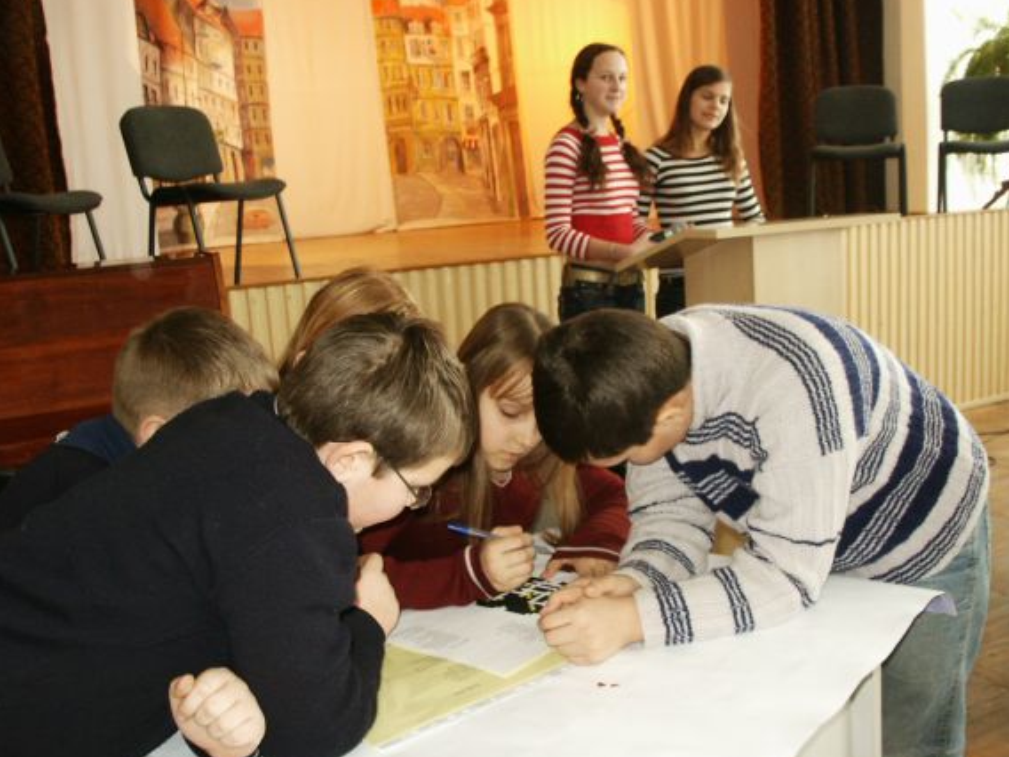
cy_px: 387
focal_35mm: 37
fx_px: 1078
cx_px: 526
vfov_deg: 38.7
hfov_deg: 50.1
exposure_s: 1/45
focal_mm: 7.18
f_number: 3
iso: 200
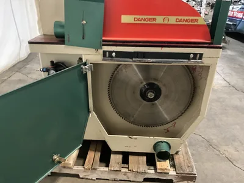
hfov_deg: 61.7
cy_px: 92
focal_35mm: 29
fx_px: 204
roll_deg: -1.9
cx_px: 122
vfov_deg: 48.2
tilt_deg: -27.0
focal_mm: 3
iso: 500
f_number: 1.8
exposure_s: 1/30
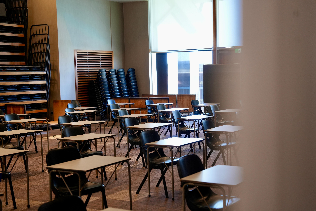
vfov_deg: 23.0
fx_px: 518
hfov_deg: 33.9
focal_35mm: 59
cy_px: 106
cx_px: 158
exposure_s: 1/160
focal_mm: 59
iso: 1600
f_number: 4
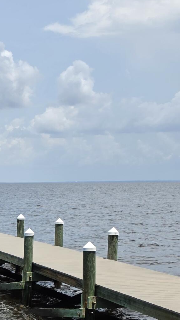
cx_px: -68
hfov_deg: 15.4
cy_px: 276
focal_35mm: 74
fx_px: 628
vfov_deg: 27.7
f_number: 1.4
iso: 64
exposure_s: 1/7939
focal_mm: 6.5
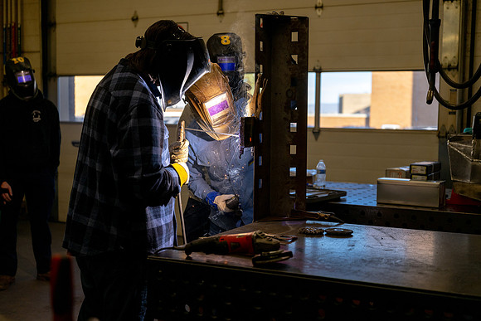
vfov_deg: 28.4
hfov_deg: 41.5
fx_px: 635
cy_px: 160
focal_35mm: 48
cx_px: 240
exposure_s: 1/1000
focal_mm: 46
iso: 320
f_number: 2.8
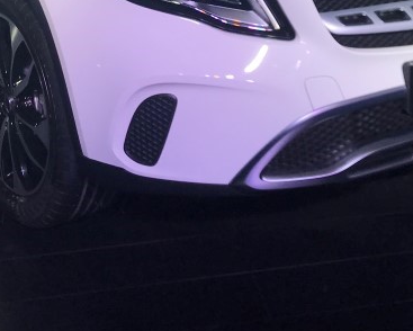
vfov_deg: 19.0
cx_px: 203
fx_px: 929
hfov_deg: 25.1
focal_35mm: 76
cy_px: -78
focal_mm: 3.99
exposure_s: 1/363
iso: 20
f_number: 1.8
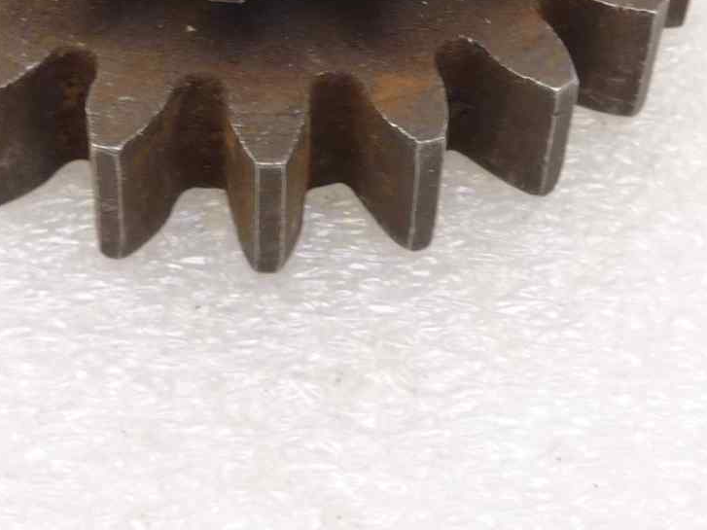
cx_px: 320
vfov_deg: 16.0
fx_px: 1797
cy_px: -147
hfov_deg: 22.3
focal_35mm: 88
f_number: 3.3
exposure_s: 1/10
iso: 80
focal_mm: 4.1
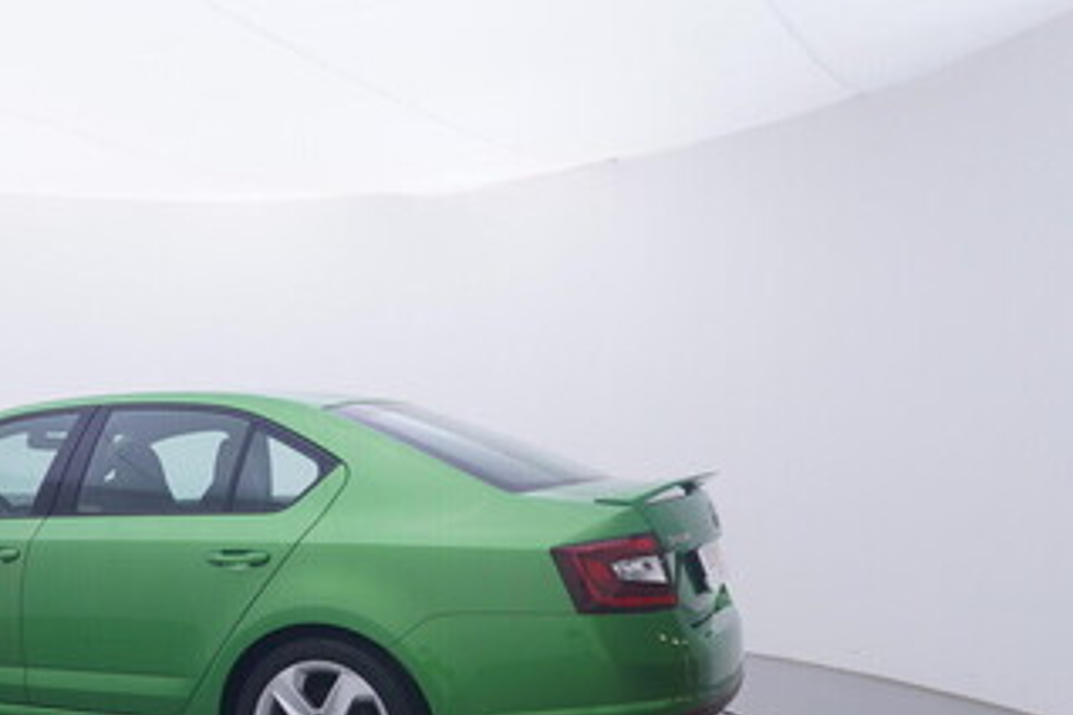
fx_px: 1158
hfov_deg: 47.1
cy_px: 511
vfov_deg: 33.8
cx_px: 221
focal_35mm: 39
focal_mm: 15
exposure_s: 1/80
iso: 200
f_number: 5
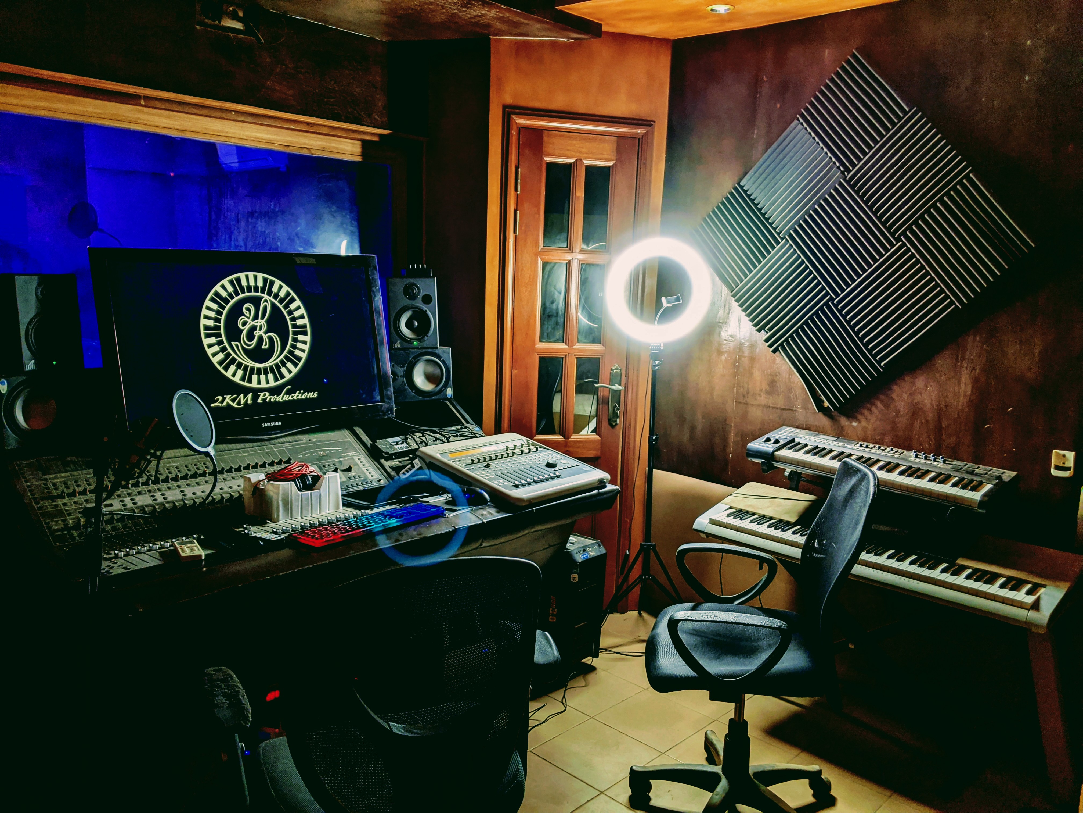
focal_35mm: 27
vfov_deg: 51.4
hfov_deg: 65.3
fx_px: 845
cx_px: 542
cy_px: 406
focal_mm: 4.44
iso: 206
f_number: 1.8
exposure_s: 1/24
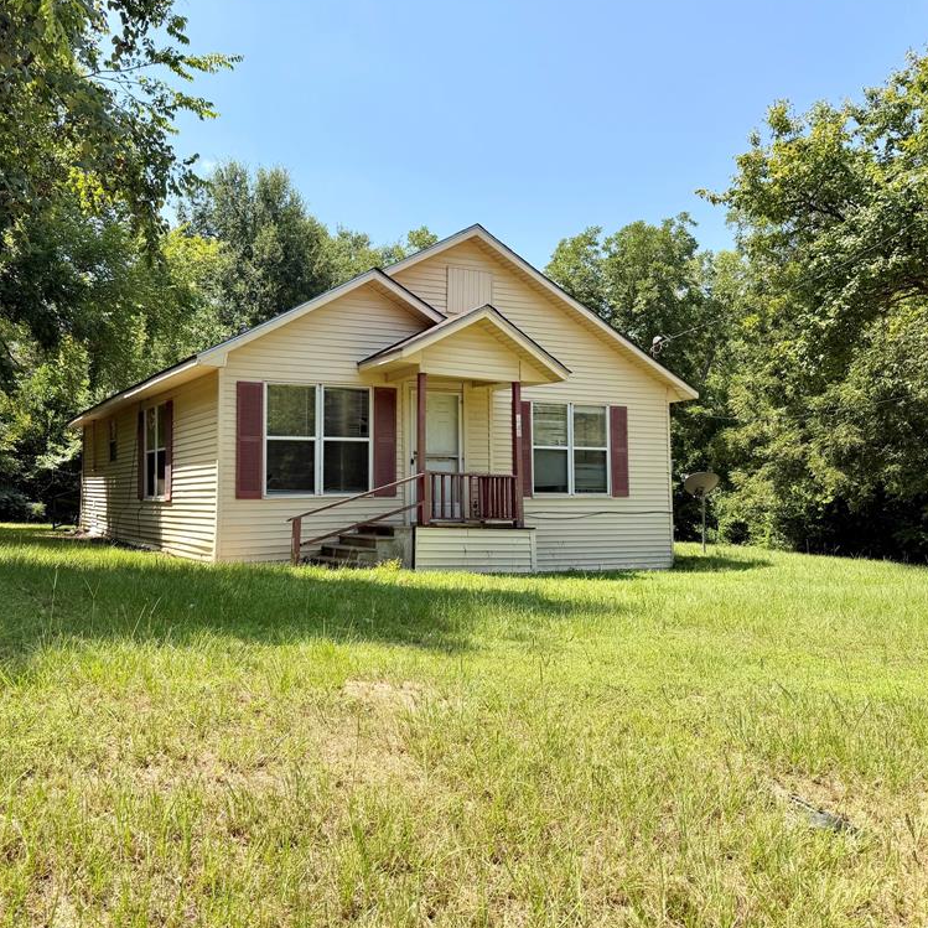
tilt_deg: +2.5
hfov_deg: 55.2
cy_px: 460
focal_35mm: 29
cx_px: 369
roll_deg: +0.8
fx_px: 880
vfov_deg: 55.6
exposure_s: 1/2525
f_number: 1.78
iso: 80
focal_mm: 6.76
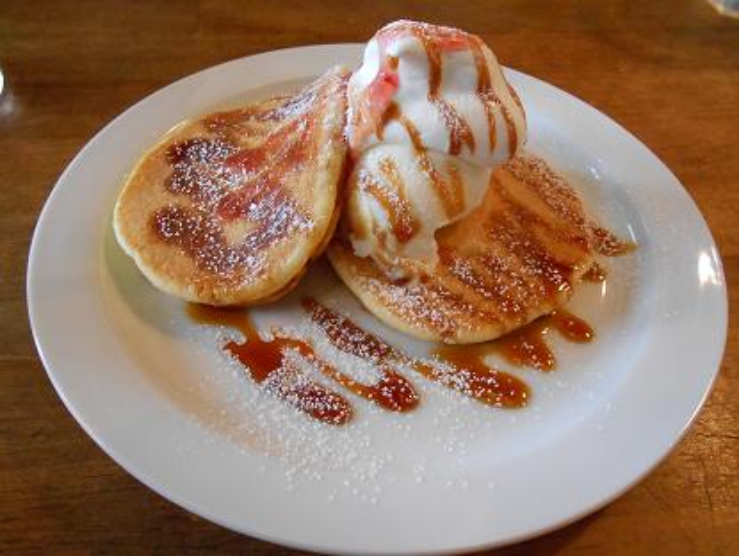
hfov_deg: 67.3
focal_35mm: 26
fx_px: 556
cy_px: 278
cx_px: 370
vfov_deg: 53.1
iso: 800
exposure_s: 1/30
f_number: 3.5
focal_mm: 4.6
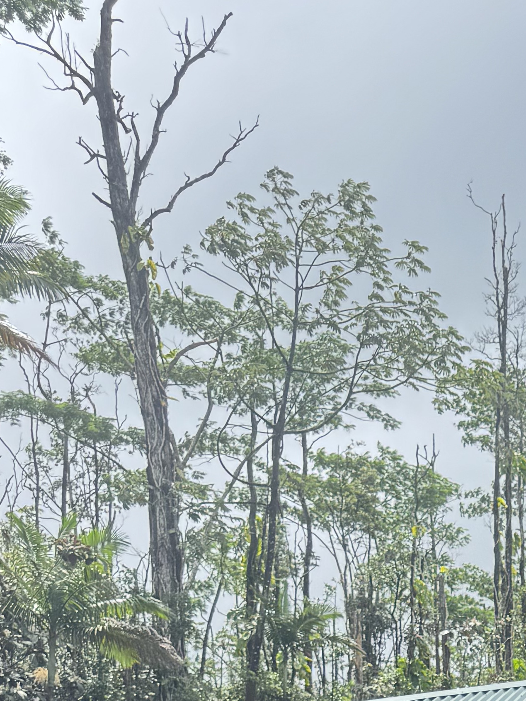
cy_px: 991
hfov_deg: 16.6
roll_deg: -0.4
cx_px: 781
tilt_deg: -1.2
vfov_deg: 21.1
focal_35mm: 81
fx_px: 1641
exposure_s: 1/1366
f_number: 1.78
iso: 80
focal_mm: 6.76
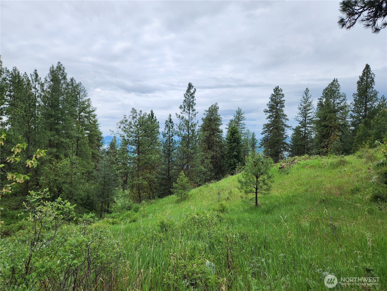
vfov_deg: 58.9
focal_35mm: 23
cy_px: 146
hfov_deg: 73.9
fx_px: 257
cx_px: 194
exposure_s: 1/761
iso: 20
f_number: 1.8
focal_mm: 5.4
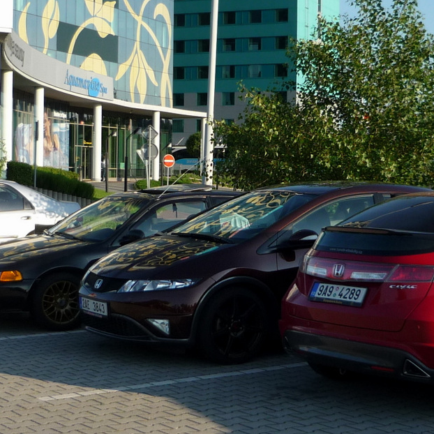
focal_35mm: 75
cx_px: 246
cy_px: 193
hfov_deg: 23.0
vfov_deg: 23.0
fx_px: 1064
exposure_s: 1/640
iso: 100
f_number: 2.8
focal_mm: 5.5
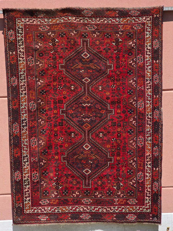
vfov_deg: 28.2
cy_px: 116
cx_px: 86
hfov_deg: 21.3
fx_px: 460
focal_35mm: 69
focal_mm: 7.9
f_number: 2.4
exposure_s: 1/1497
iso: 50
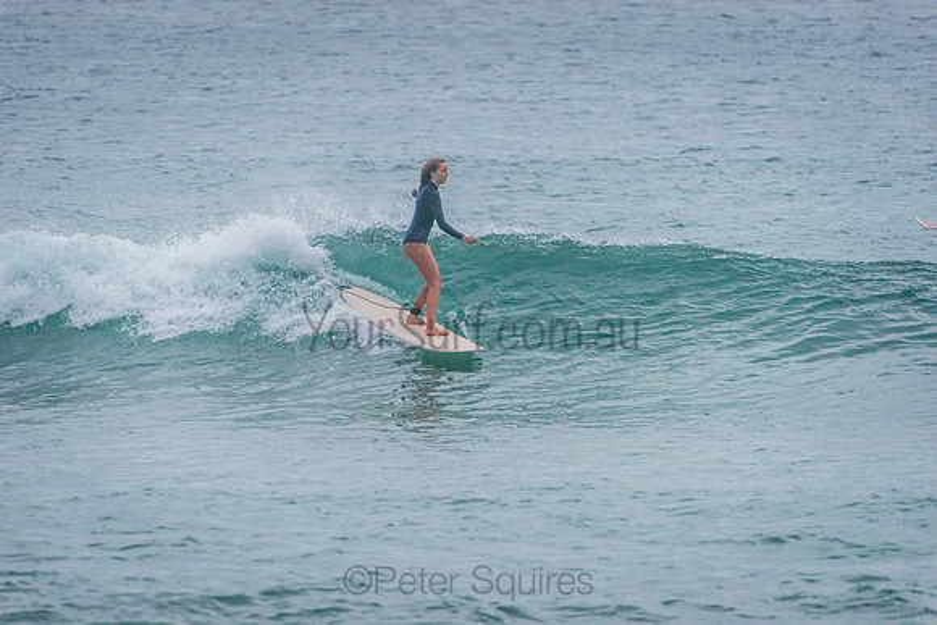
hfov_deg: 4.1
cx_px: 468
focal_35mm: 500
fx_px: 13016
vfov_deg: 2.8
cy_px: 312
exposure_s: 1/1600
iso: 2500
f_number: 5.6
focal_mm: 500
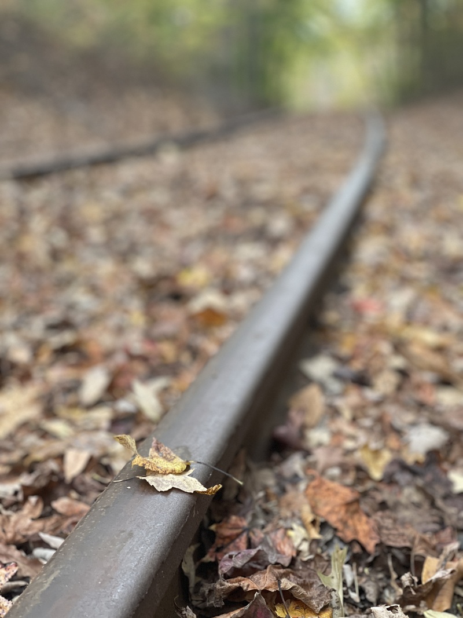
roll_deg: +0.8
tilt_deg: -10.6
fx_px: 1142
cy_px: 309
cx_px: 232
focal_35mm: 64
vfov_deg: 30.3
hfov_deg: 22.9
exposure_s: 1/105
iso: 250
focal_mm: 7.5
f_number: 2.2
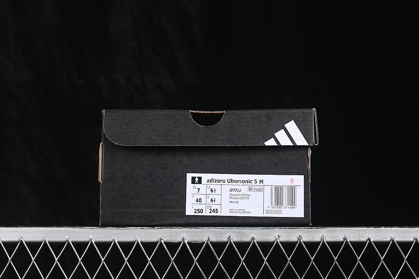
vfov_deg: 18.2
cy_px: 140
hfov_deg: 27.0
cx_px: 210
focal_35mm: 75
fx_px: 873
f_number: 6.3
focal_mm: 50
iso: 160
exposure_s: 1/60
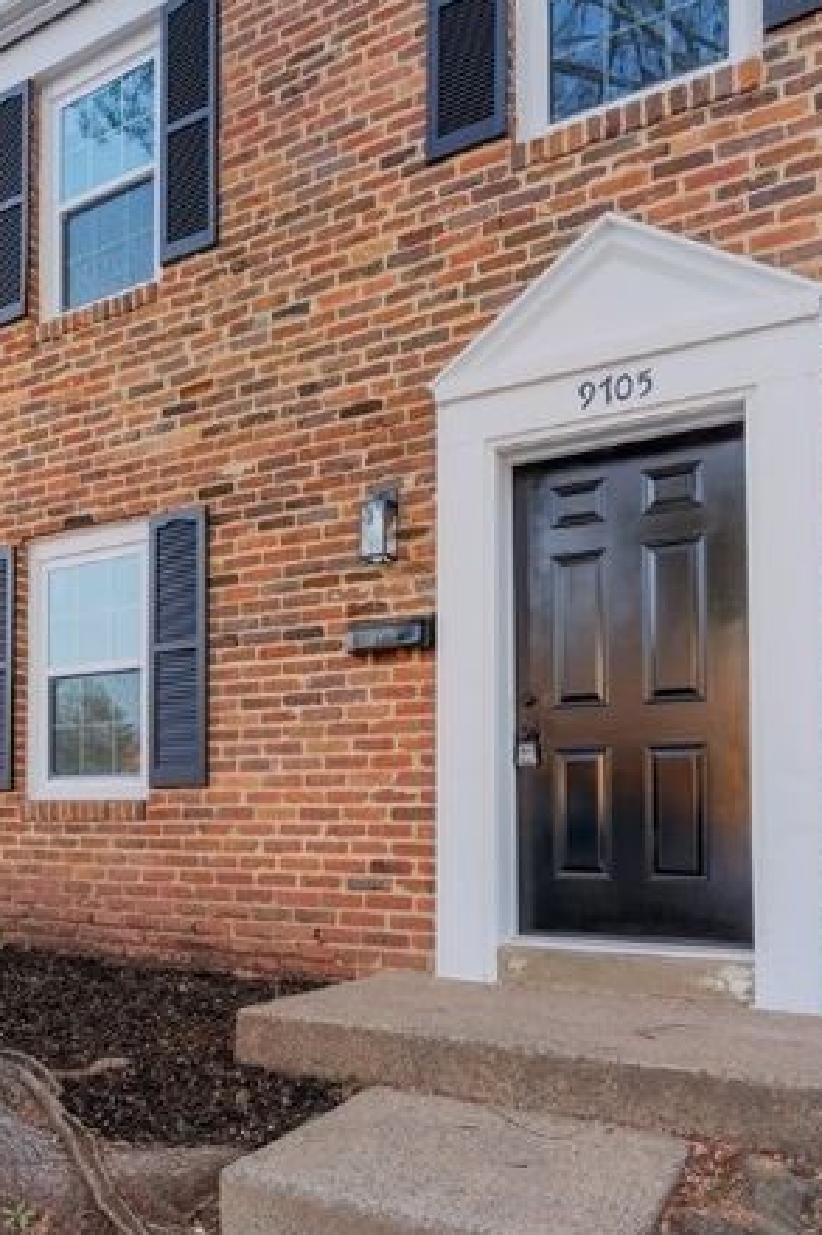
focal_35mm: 29
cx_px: 151
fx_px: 994
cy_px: 676
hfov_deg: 42.7
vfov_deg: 63.5
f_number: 8
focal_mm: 17
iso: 50
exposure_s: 1/80
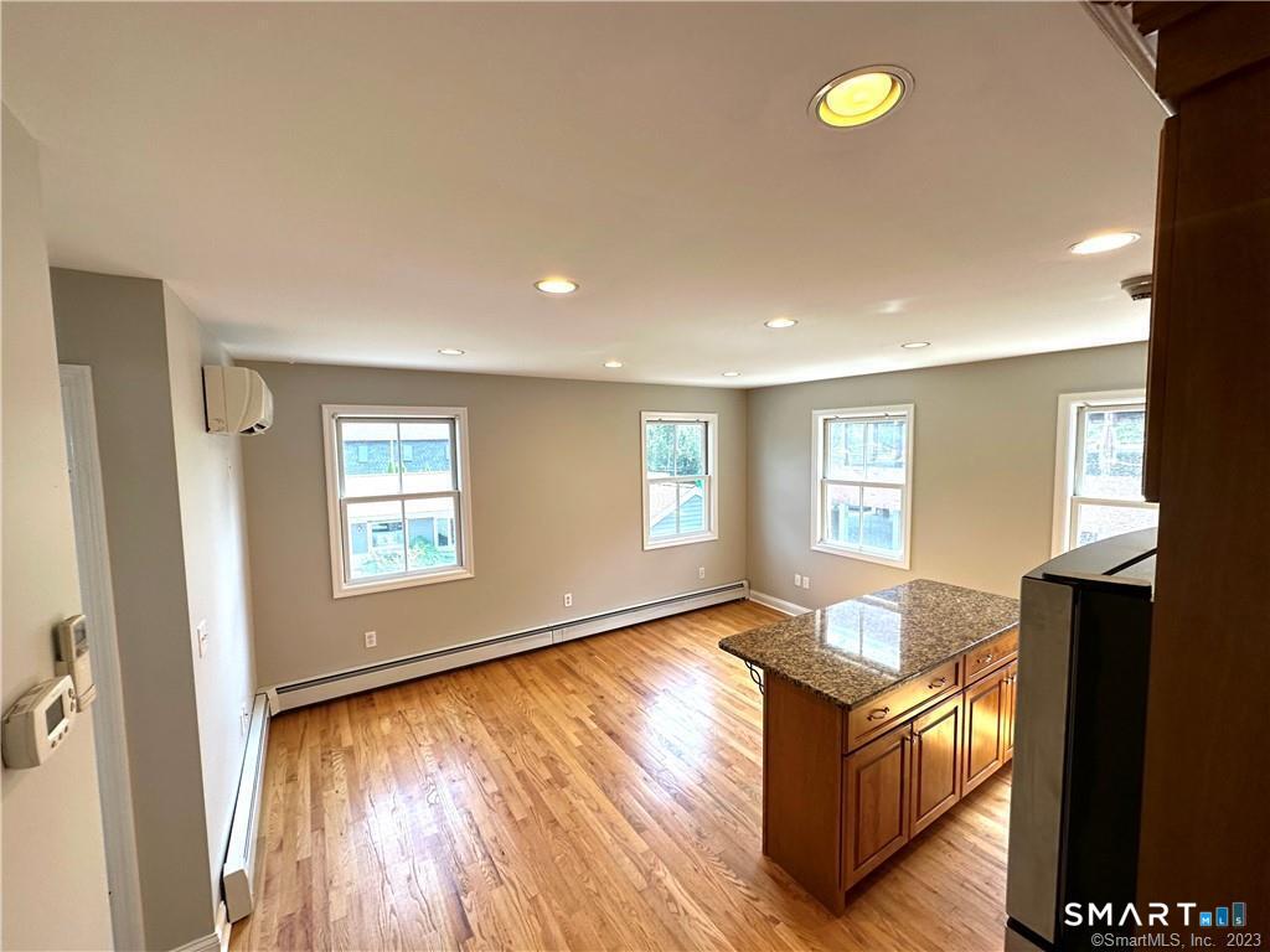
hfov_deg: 102.1
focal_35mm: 14
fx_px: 514
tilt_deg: -4.5
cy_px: 476
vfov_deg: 85.7
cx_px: 635
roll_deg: +1.5
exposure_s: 1/120
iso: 64
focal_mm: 2.22
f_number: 2.2
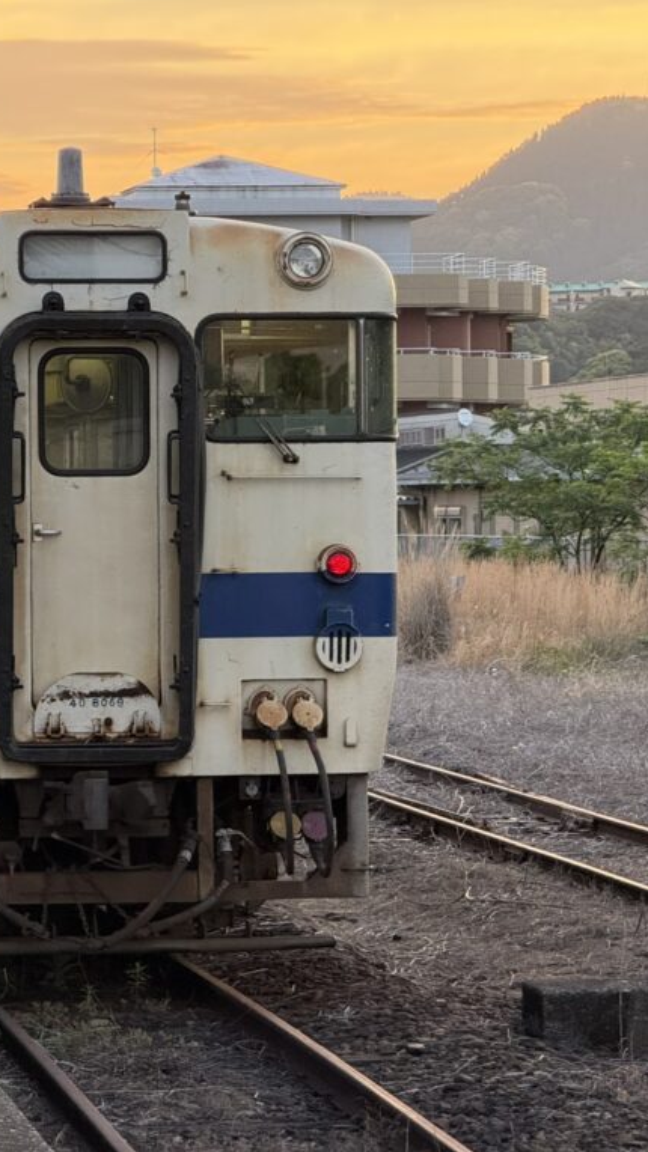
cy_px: 577
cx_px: 75
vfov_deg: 12.3
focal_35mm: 175
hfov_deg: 6.9
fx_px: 5349
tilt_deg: -0.7
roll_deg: +0.5
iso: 250
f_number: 2.8
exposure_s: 1/99
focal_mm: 15.66
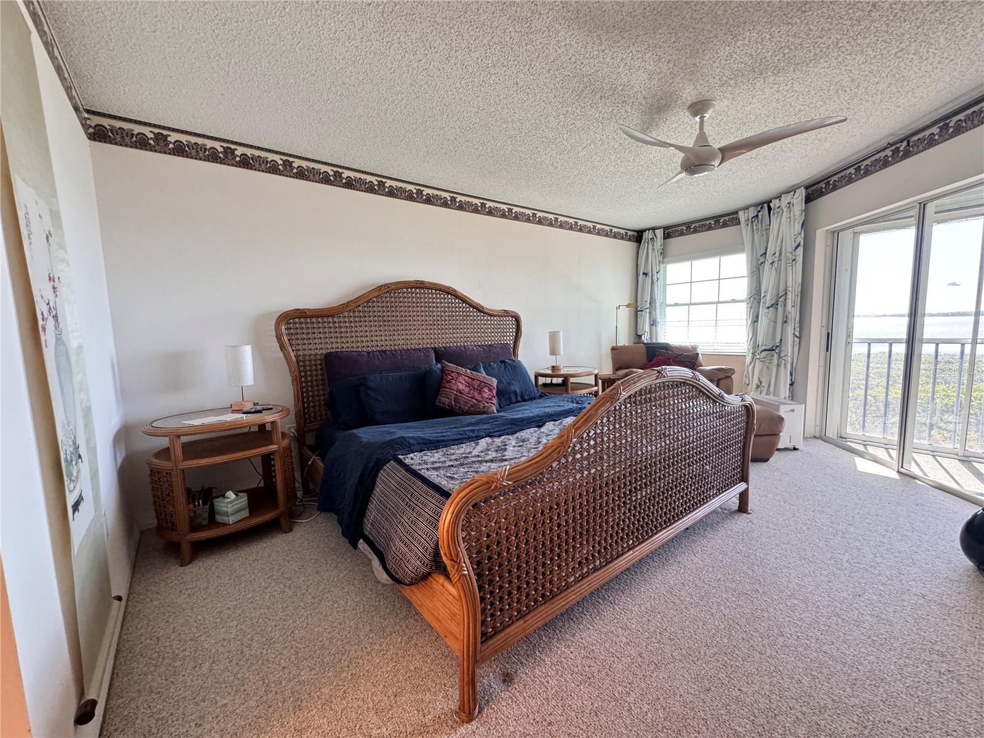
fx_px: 398
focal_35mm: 14
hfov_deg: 102.1
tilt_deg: -6.4
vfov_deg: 85.7
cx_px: 492
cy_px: 369
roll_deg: +1.4
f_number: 2.2
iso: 320
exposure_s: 1/120
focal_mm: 2.22
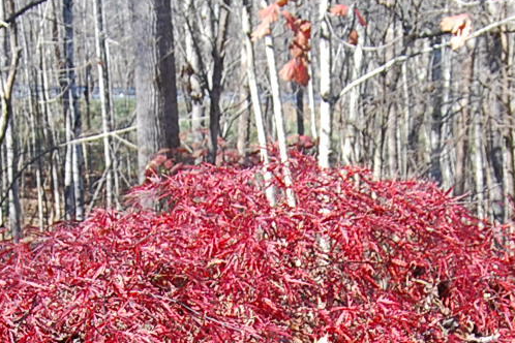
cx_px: 267
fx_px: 1502
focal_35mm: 105
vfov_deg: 12.5
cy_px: 500
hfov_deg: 19.5
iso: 160
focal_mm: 18
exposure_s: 1/125
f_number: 5.6
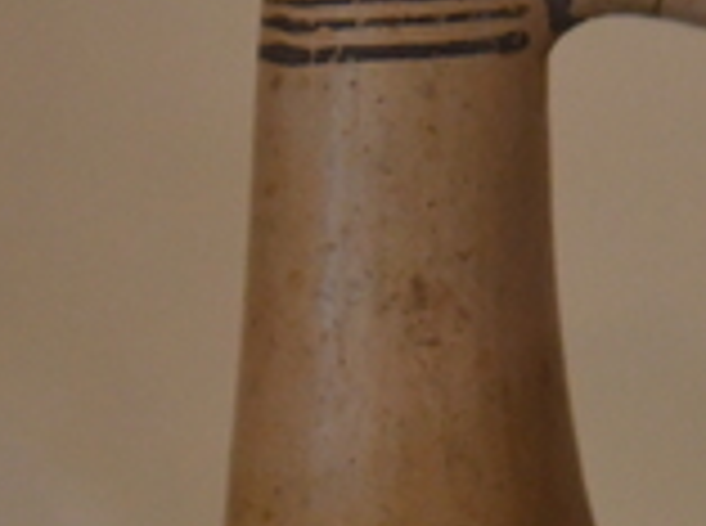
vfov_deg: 2.6
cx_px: 531
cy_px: 481
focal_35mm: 559
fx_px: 11375
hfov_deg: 3.6
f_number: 4.5
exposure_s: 1/80
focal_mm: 92
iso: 2500
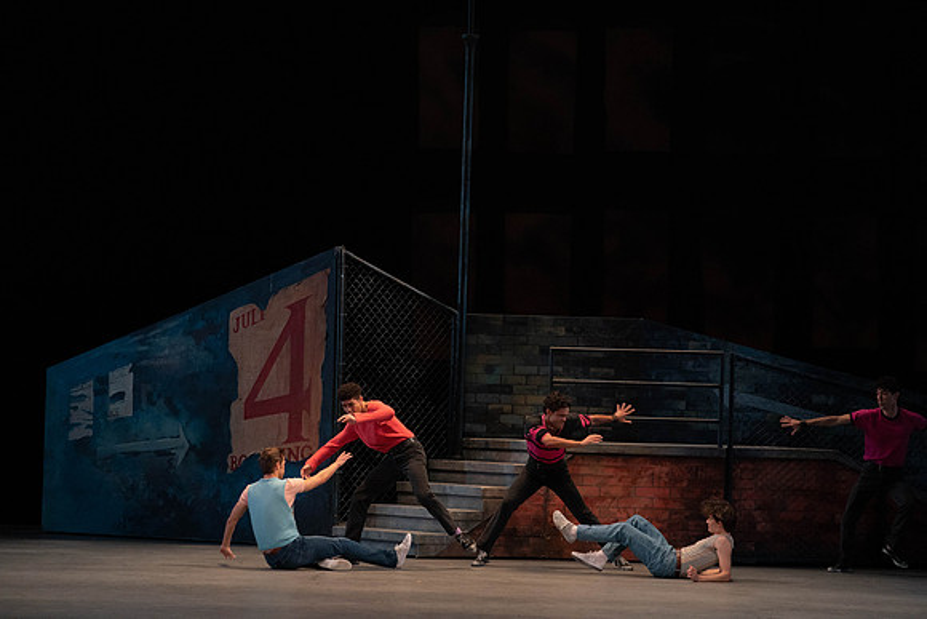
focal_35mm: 134
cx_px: 464
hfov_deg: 15.3
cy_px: 310
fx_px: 3451
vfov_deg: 10.2
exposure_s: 1/400
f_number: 4.5
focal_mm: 134
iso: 3200
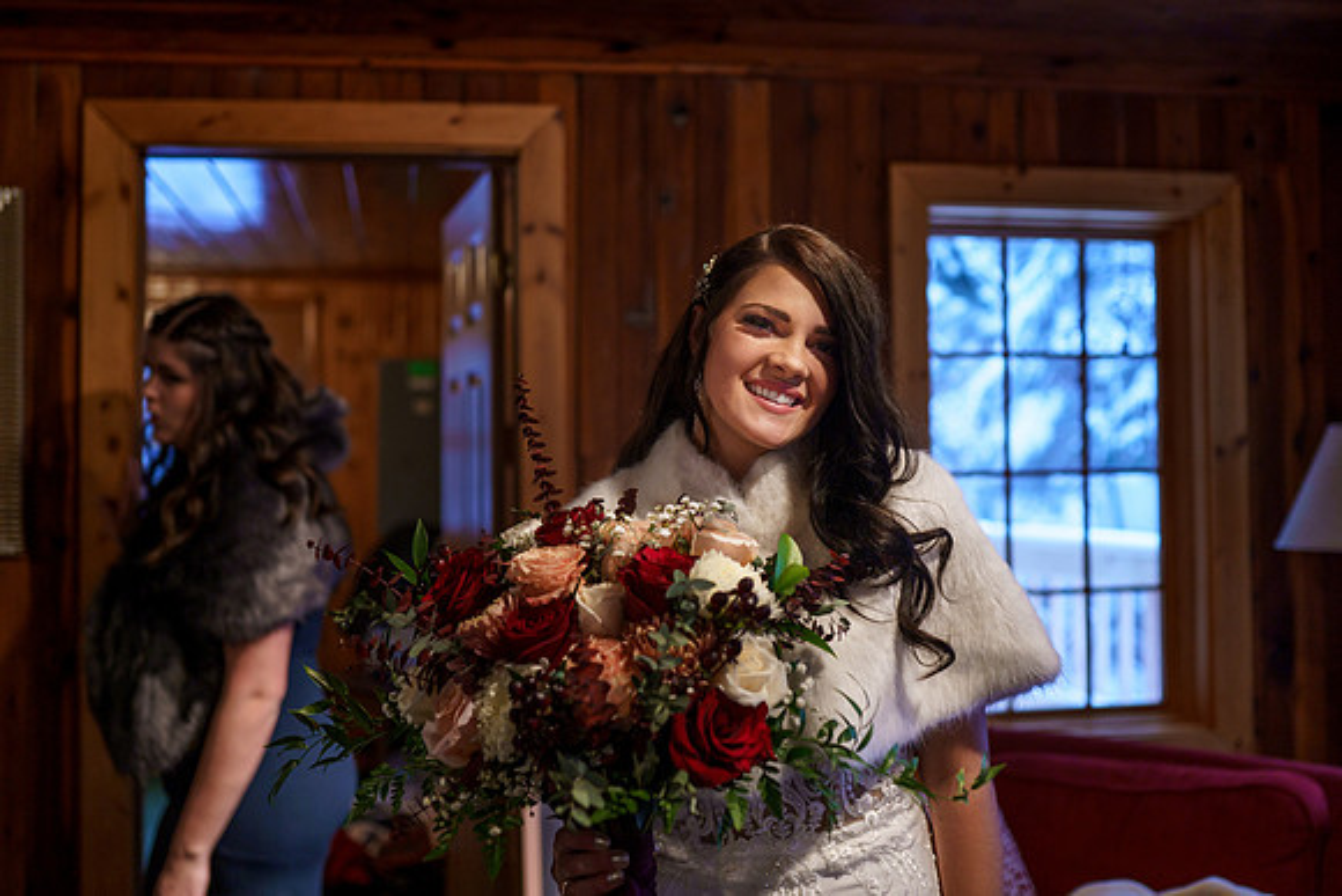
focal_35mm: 39
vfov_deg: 34.5
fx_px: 1439
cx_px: 672
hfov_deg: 50.0
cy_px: 408
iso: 500
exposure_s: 1/200
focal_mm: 35
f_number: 2
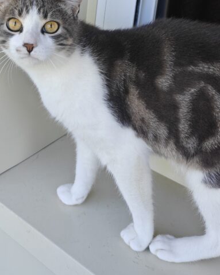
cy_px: 28
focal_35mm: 48
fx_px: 391
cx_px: 74
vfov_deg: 36.4
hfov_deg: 31.2
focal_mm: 6.06
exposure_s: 1/501
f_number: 1.6
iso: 320
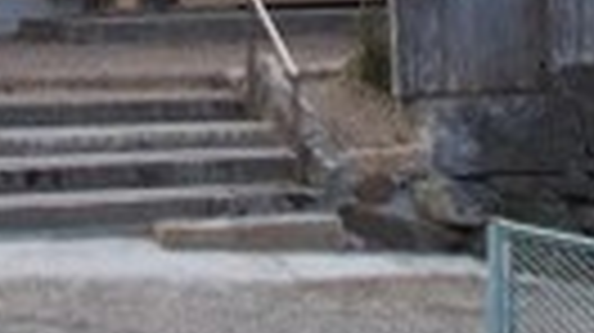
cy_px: -382
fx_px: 2282
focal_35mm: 145
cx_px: 112
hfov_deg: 14.7
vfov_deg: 7.9
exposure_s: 1/200
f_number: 3.9
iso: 80
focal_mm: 6.9
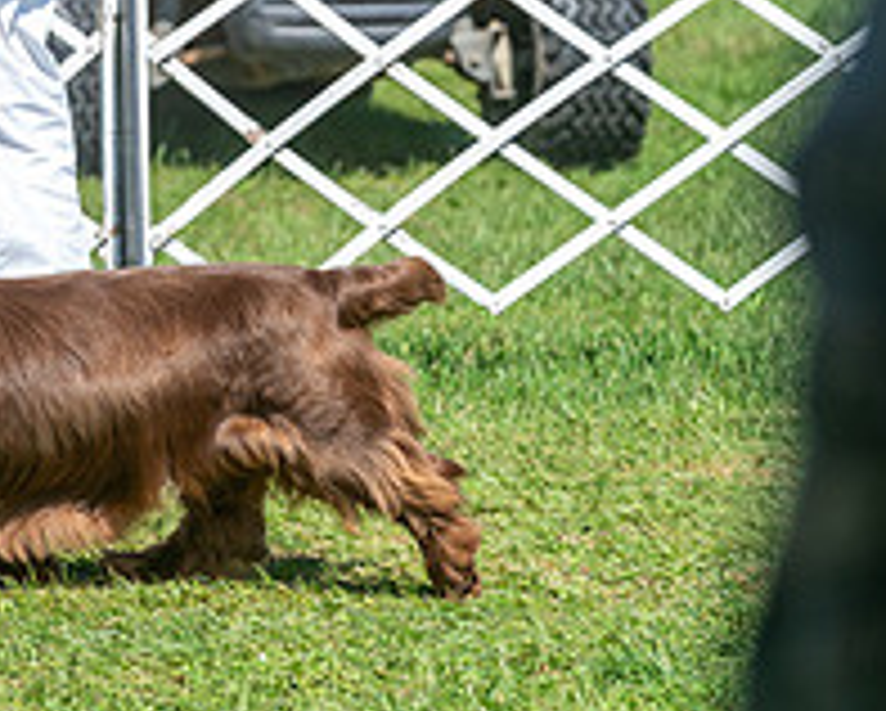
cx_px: -268
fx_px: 11969
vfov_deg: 3.4
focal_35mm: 456
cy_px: -76
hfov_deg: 4.2
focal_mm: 142
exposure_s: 1/1000
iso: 80
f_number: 4
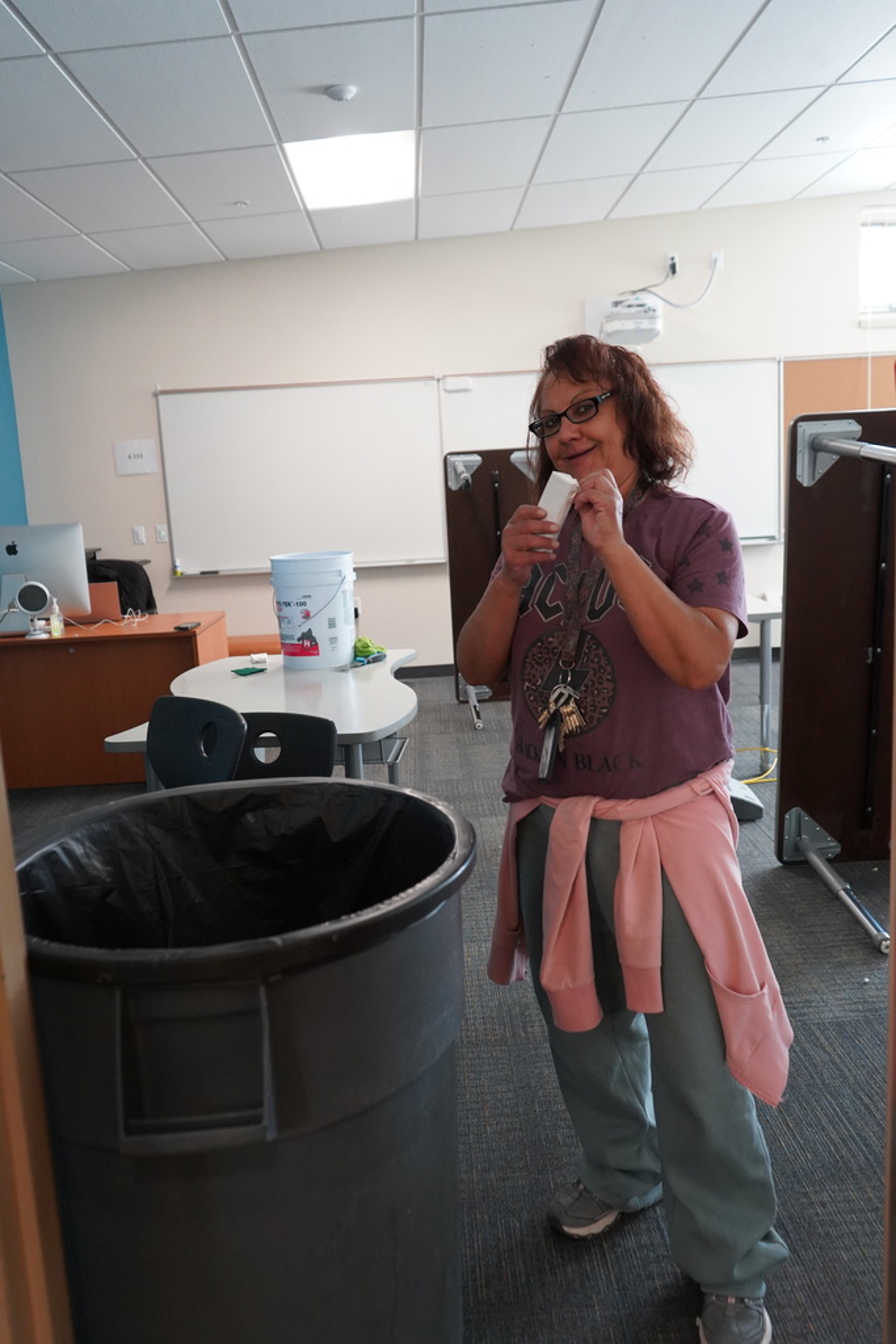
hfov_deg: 45.0
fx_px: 1082
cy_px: 672
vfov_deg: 63.7
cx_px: 448
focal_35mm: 29
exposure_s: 1/160
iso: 5000
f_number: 4
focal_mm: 29
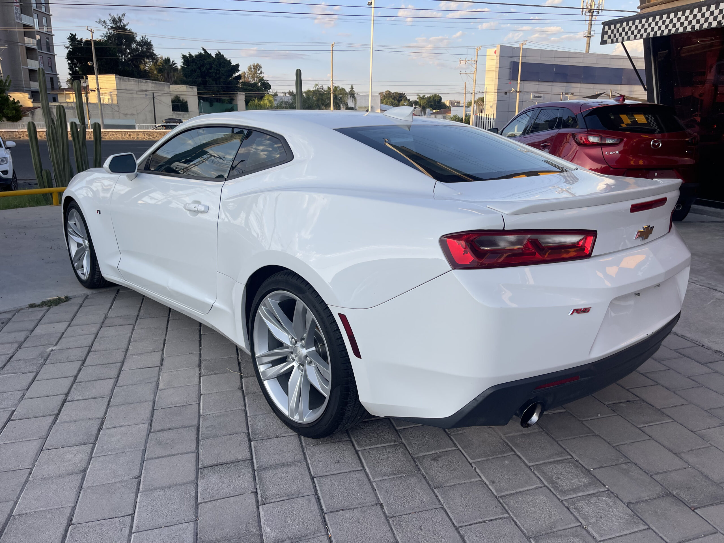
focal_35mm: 25
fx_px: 523
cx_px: 362
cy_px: 272
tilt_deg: -16.0
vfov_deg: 54.9
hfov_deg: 69.4
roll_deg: -0.7
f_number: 1.6
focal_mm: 5.1
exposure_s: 1/731
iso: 32
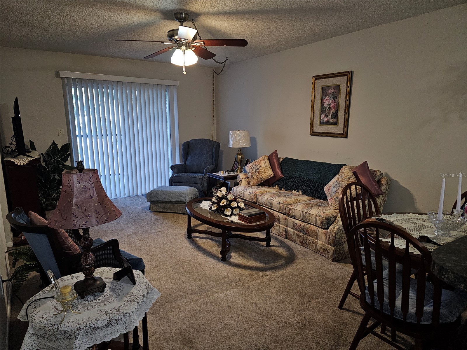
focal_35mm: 23
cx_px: 234
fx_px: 310
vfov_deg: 58.9
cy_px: 175
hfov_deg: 73.9
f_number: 1.7
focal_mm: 6.3
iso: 100
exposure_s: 1/30
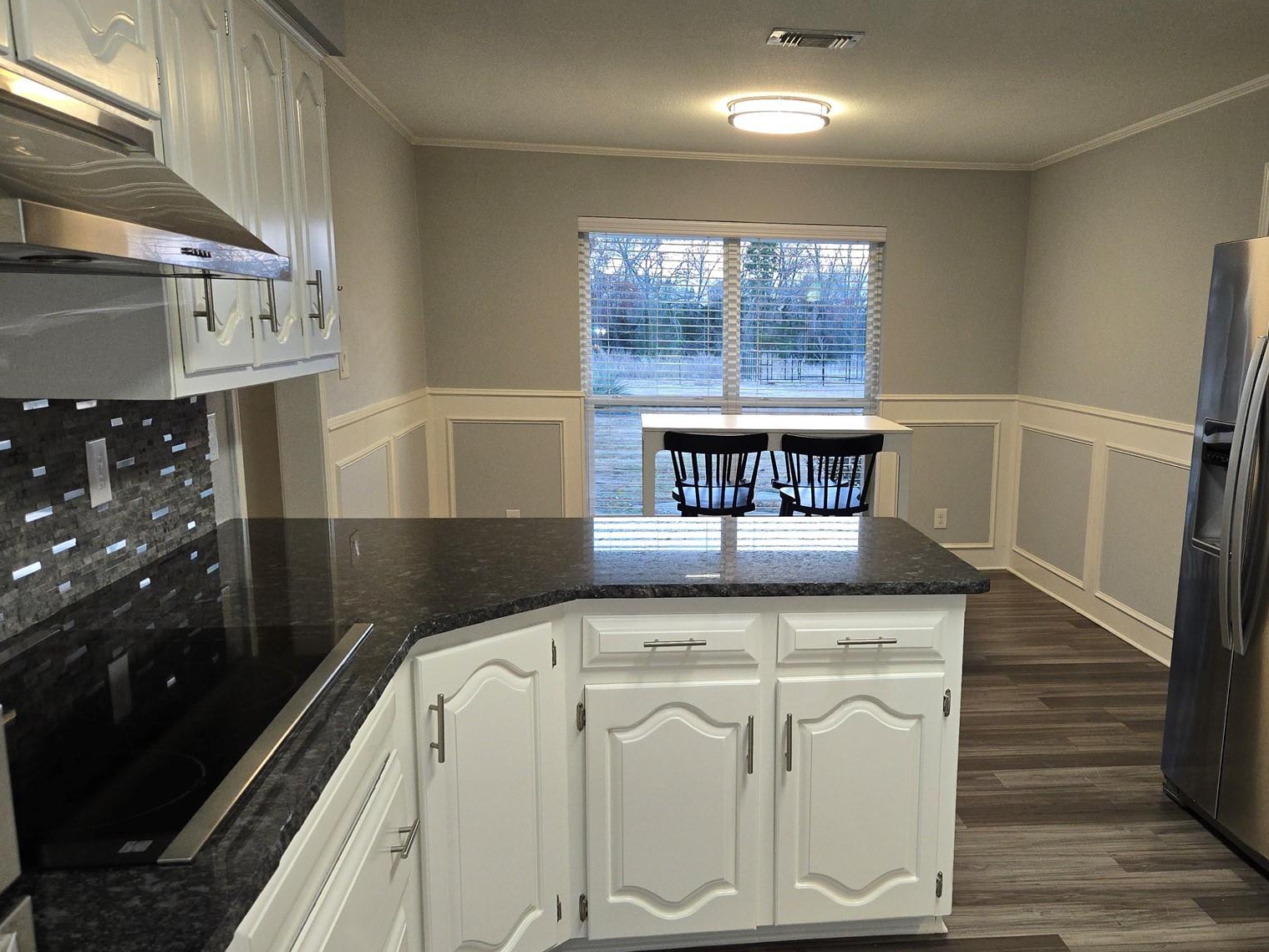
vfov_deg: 45.3
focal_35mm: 31
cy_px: 551
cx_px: 774
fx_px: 1137
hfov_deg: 57.8
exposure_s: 1/60
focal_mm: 5.4
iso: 125
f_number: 1.8
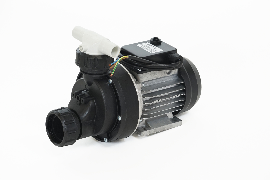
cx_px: 135
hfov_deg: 14.6
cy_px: 90
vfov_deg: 9.7
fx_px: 1057
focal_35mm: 141
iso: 640
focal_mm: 94
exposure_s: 1/60
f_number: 6.3
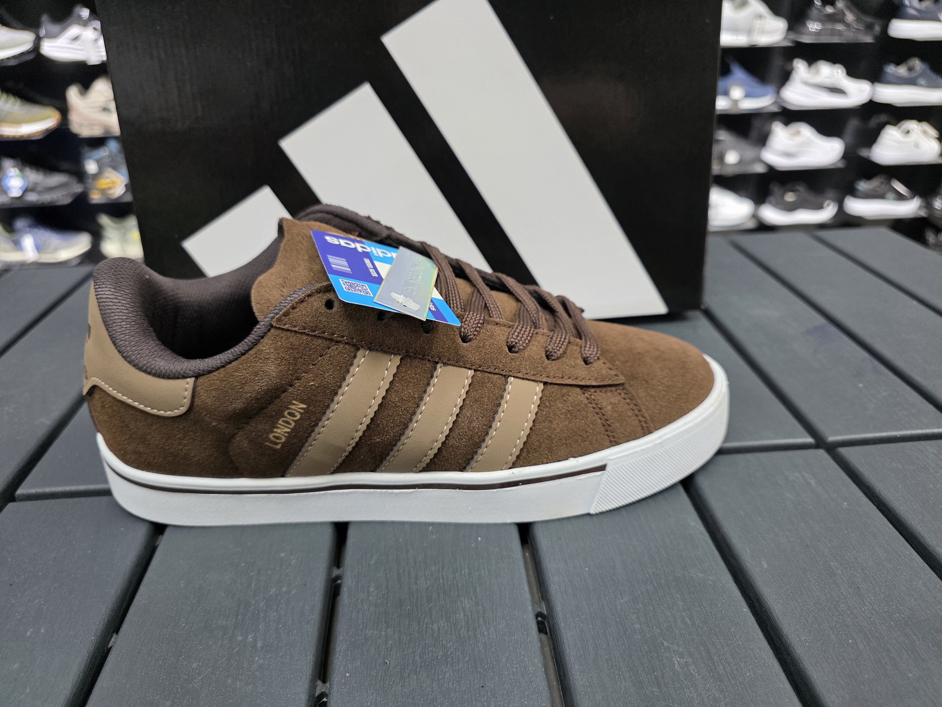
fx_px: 626
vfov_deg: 58.9
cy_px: 354
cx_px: 471
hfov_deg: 73.9
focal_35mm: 23
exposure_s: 1/100
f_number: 1.7
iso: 200
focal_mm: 6.3
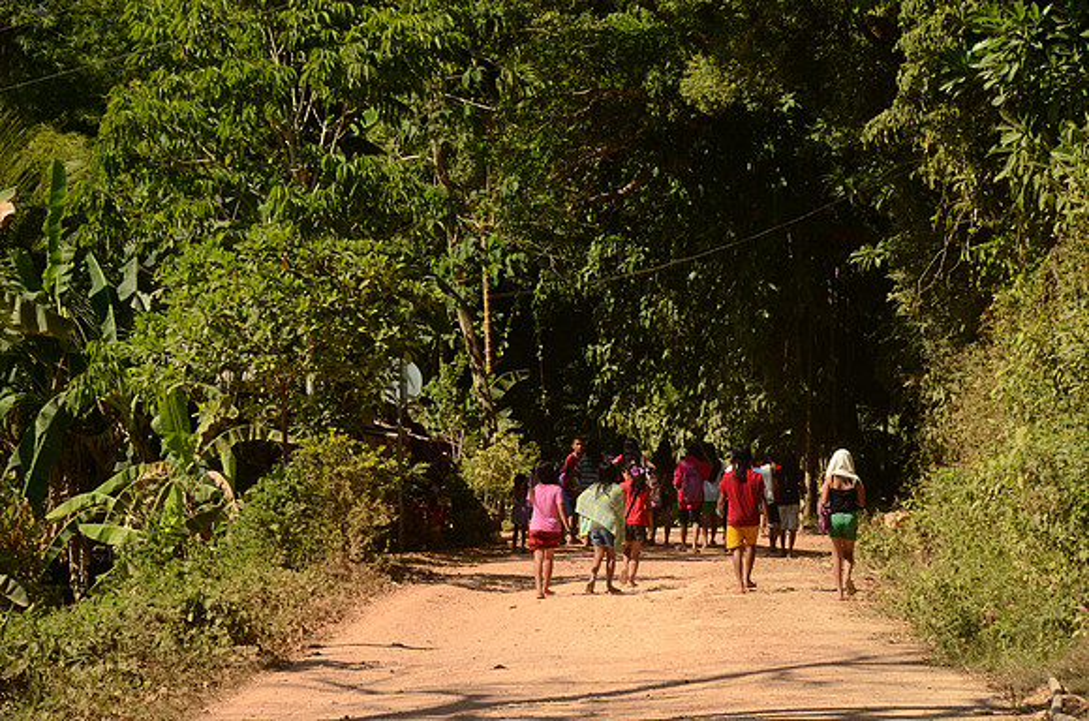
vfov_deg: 11.1
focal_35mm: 123
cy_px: 360
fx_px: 3713
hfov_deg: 16.7
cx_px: 544
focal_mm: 82
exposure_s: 1/80
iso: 200
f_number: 13
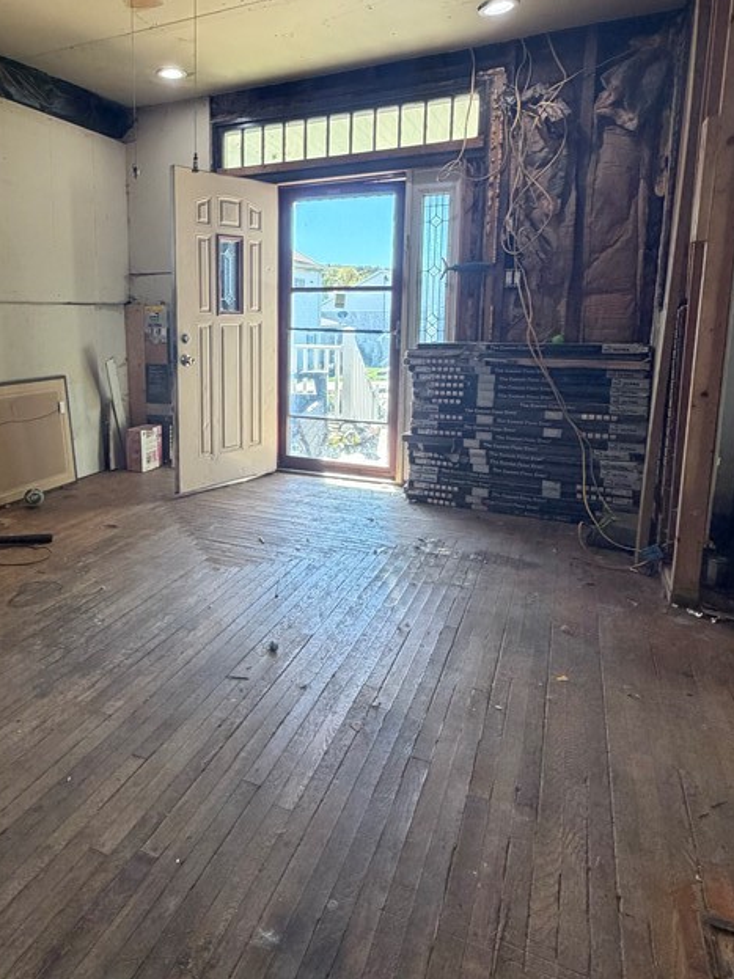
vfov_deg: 73.3
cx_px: 237
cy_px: 402
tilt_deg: -7.8
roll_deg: +0.2
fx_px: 650
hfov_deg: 57.4
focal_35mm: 23
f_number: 2.2
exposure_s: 1/120
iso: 320
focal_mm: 2.22
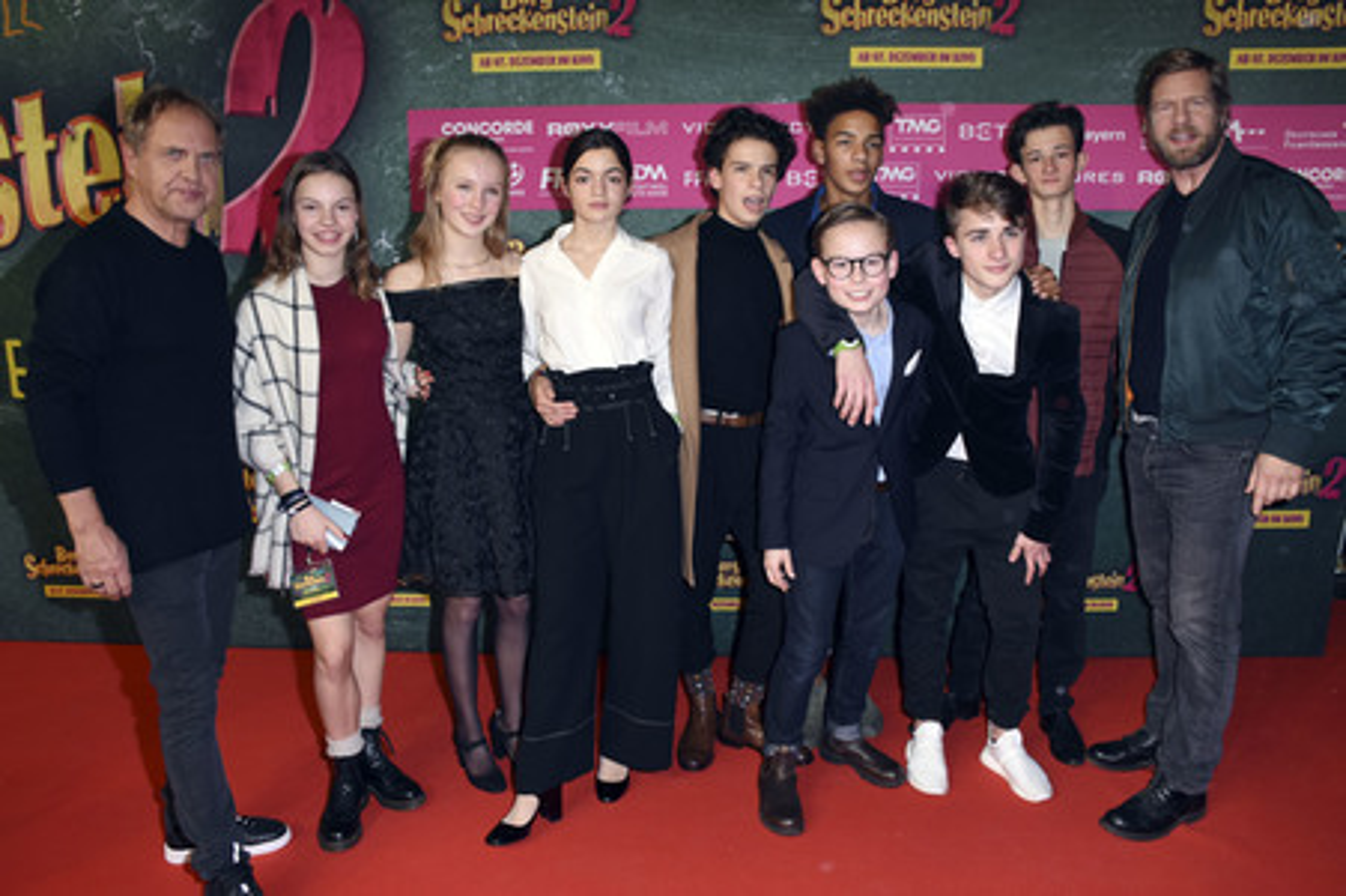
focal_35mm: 27
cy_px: 448
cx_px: 673
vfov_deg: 47.9
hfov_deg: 67.4
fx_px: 1009
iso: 640
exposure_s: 1/160
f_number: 6.3
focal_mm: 18
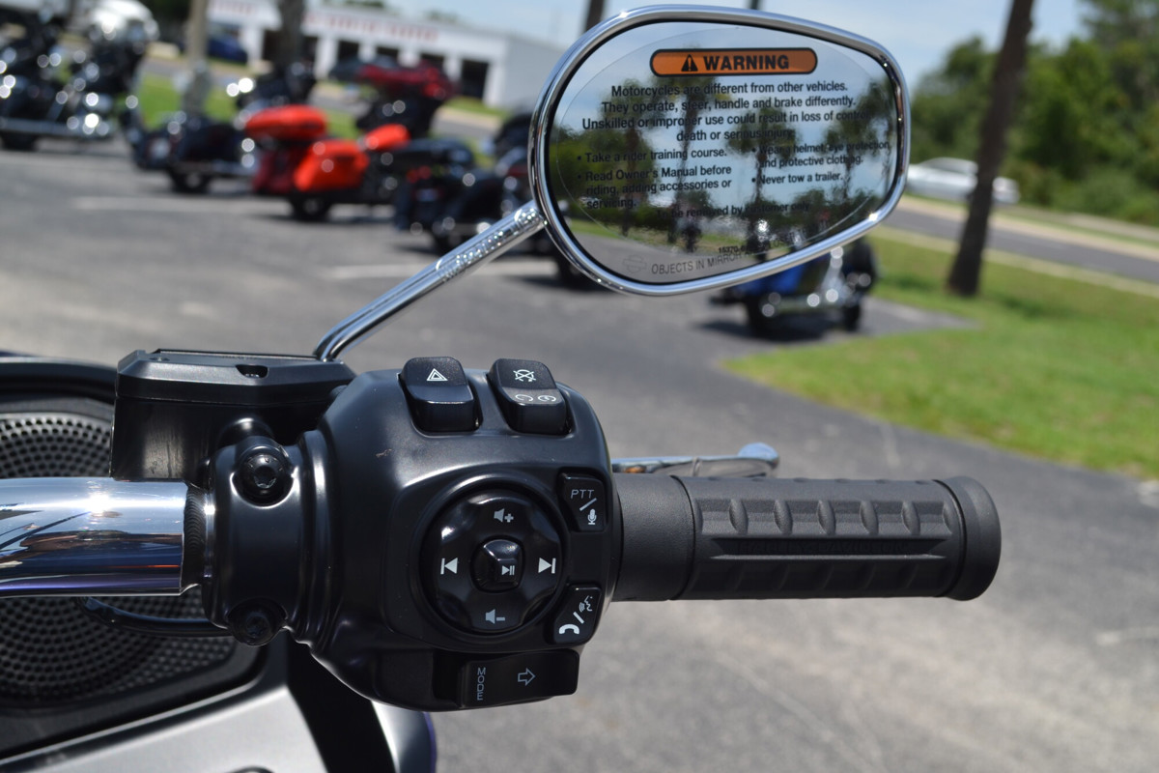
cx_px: 580
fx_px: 1449
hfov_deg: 43.6
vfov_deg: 29.9
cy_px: 386
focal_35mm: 45
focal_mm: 30
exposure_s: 1/250
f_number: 8
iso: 100
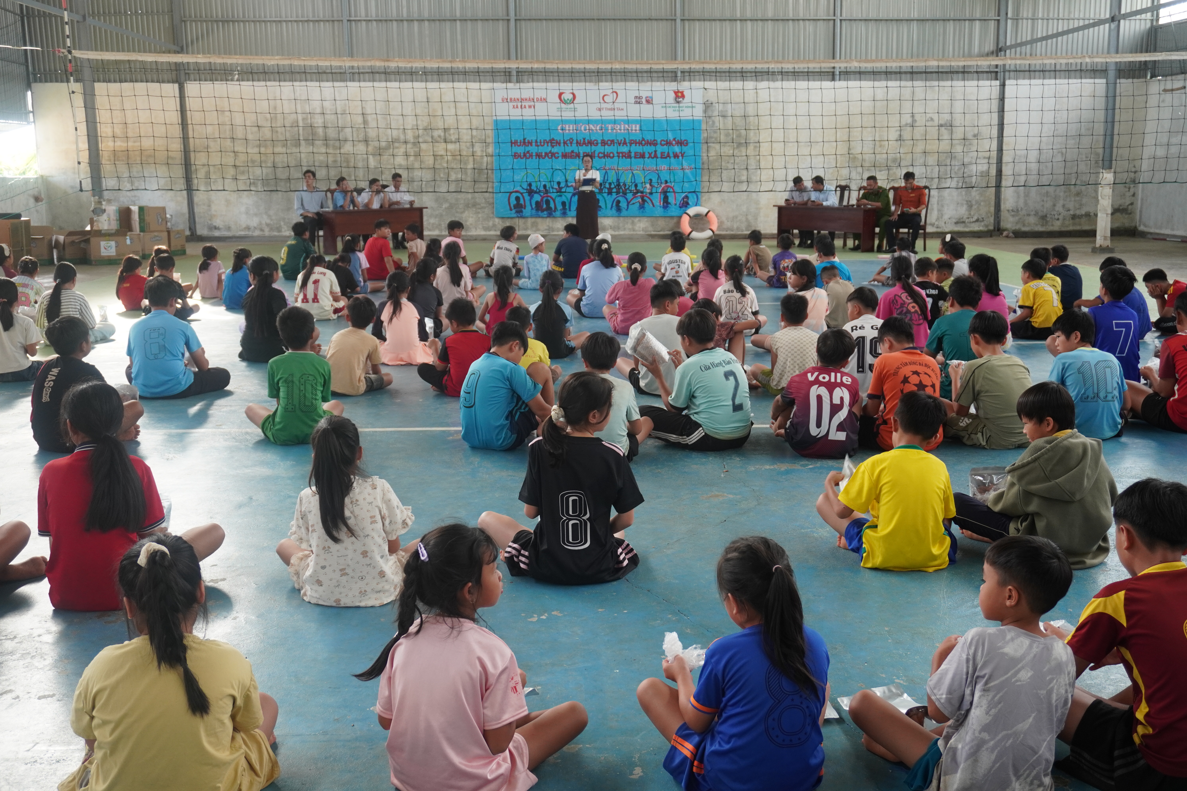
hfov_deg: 51.3
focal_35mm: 38
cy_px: 396
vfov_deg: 35.5
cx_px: 594
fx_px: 1236
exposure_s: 1/160
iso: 640
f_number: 4.5
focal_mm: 25
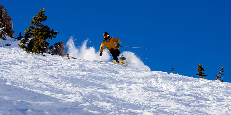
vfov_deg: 9.5
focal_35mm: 116
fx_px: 694
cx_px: 167
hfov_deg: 18.8
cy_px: 38
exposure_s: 1/320
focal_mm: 50
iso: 160
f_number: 14
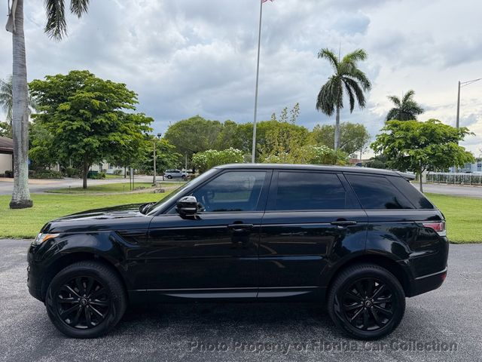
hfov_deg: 71.6
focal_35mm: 24
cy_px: 181
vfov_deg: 56.8
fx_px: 334
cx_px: 241
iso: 80
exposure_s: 1/2000
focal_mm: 6.76
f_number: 1.78
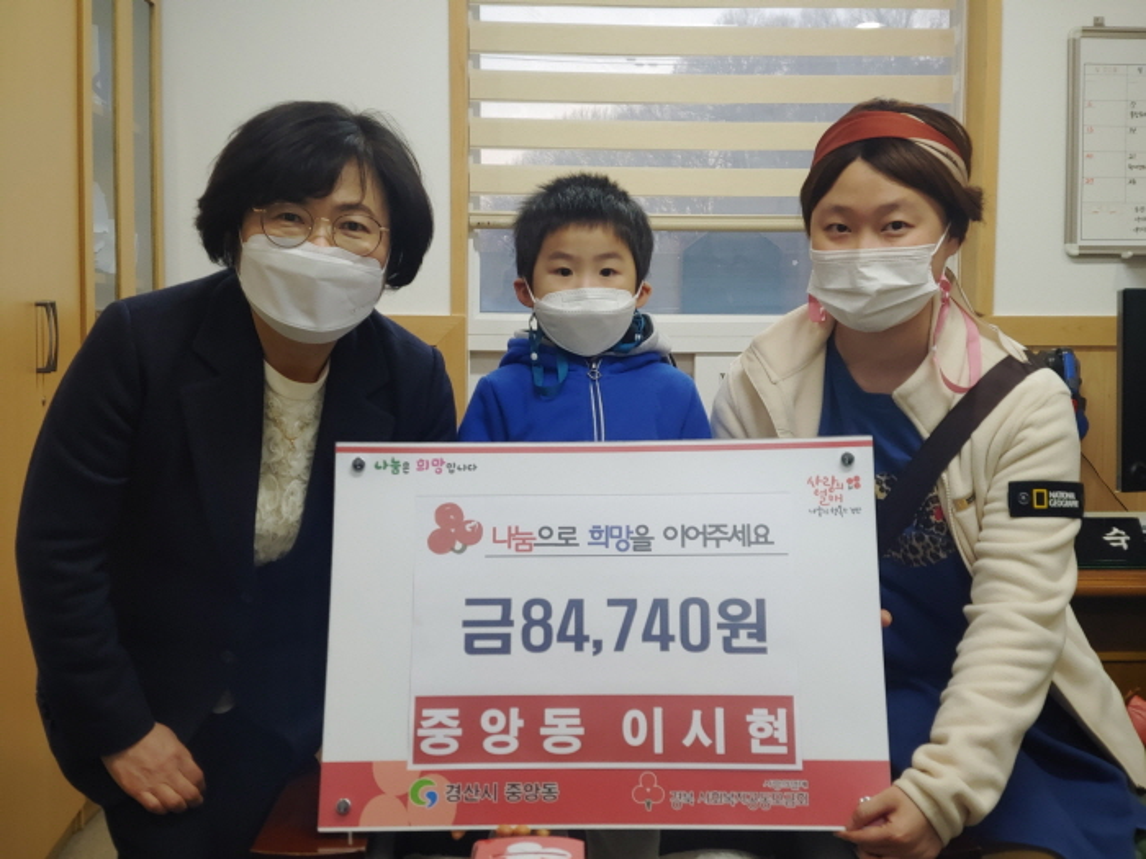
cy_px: 430
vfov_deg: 29.1
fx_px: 1655
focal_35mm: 50
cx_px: 573
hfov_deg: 38.2
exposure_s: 1/60
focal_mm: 5.88
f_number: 2.4
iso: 350
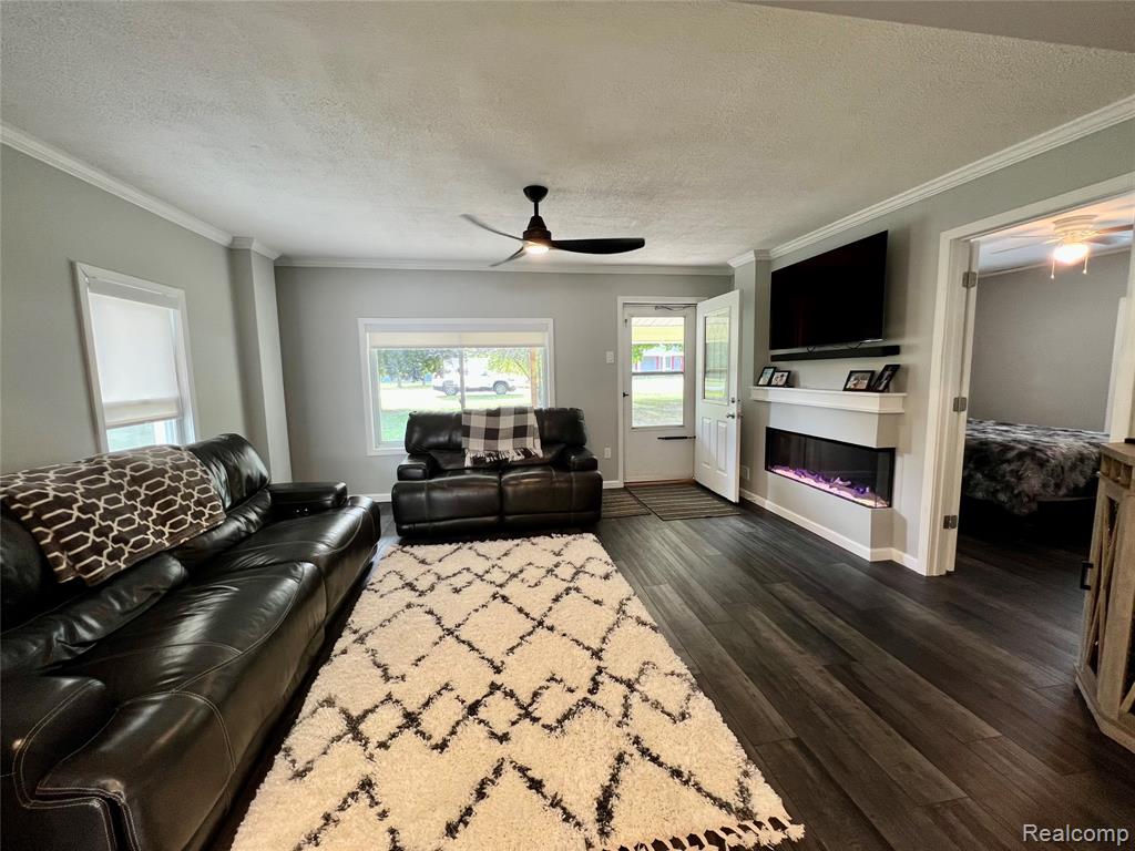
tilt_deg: -6.6
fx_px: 426
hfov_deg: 106.2
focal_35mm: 13
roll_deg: +1.0
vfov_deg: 89.9
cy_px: 426
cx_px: 568
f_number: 1.8
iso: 125
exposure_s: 1/60
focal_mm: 1.57
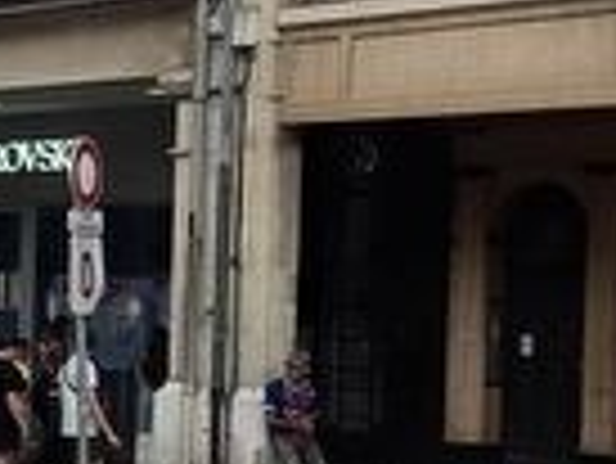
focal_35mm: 134
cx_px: -818
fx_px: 2387
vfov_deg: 11.1
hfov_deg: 12.1
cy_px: 261
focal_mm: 5.4
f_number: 1.8
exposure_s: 1/3084
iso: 80
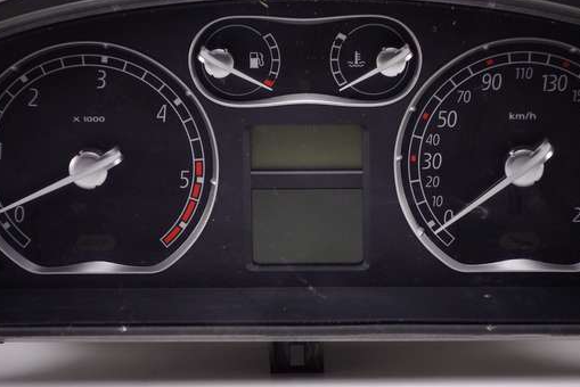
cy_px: 188
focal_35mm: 116
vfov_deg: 11.8
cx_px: 308
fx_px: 1870
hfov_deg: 17.6
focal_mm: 26.89
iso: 160
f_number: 4
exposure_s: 1/80
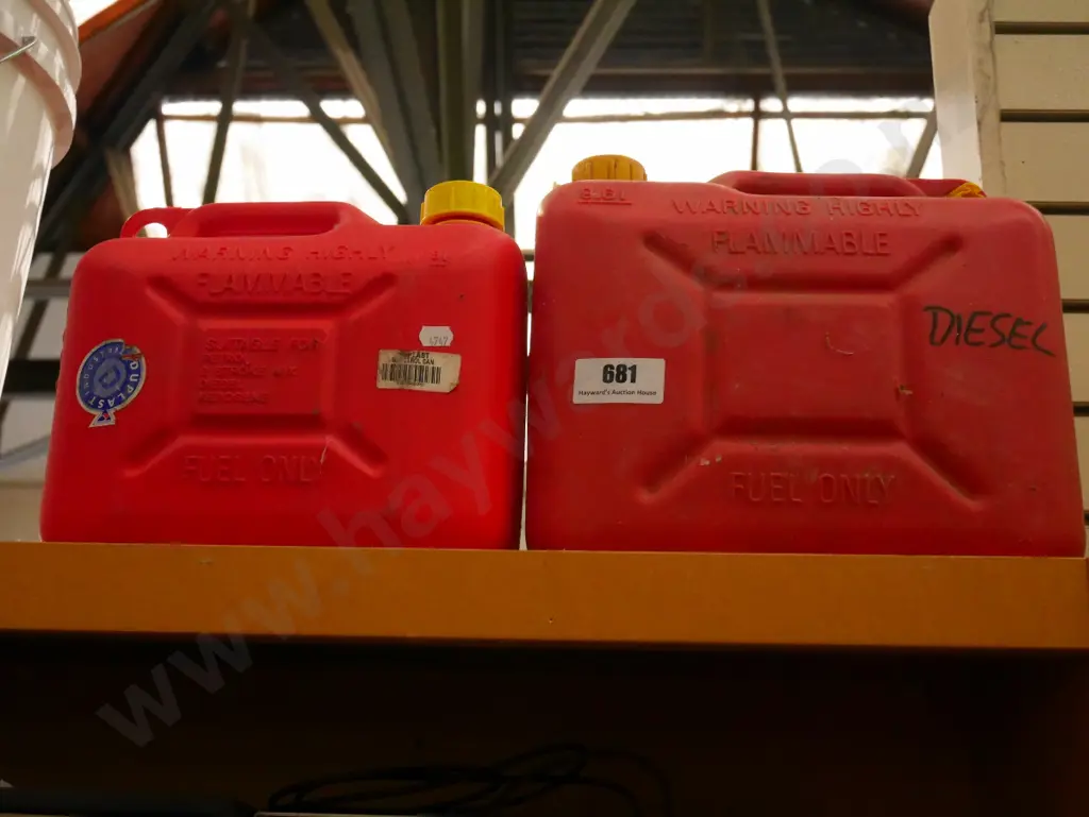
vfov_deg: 31.5
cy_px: 408
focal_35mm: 46
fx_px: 1448
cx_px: 544
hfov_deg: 41.2
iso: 3200
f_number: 4.9
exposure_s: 1/160
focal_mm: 23
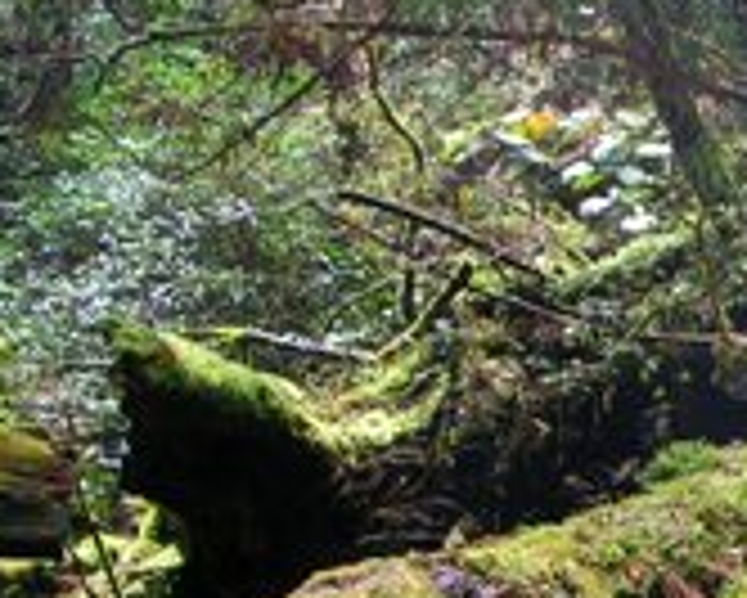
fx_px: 2588
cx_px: 1107
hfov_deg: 15.2
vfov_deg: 13.2
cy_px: 425
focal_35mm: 117
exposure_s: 1/72.5
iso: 50
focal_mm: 5.8
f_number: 2.8
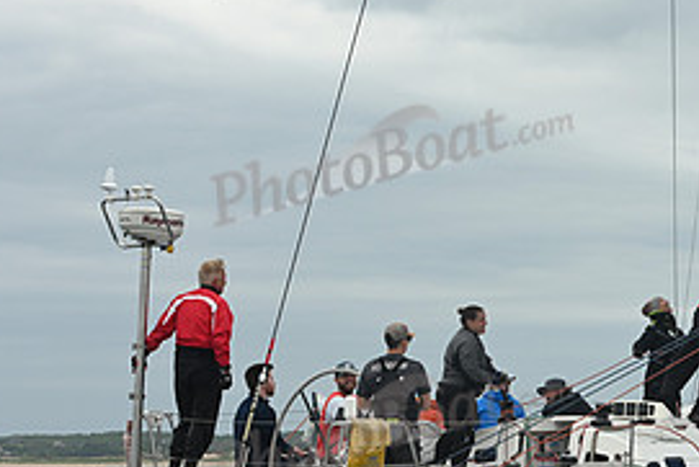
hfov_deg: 13.5
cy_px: 257
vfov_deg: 9.2
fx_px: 2914
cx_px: 709
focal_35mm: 150
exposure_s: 1/800
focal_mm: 70
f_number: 9
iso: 400
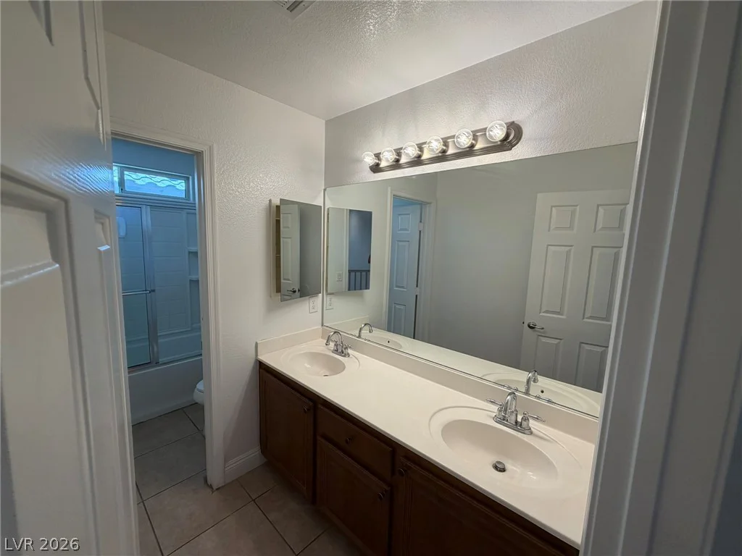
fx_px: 300
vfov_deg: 85.7
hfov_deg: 102.1
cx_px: 371
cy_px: 278
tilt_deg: -7.1
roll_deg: -1.4
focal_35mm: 14
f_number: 2.2
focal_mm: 2.22
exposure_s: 1/120
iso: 100
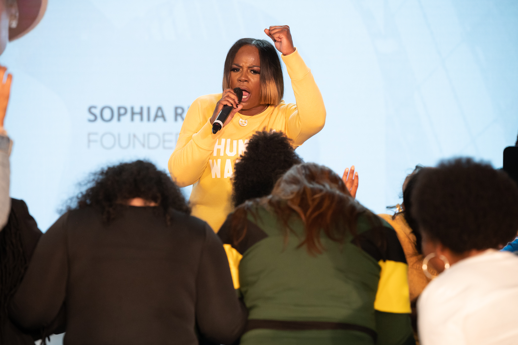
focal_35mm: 149
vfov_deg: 9.2
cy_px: 172
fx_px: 2141
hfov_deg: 13.8
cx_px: 259
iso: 5000
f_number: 3.5
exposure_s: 1/320
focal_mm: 145
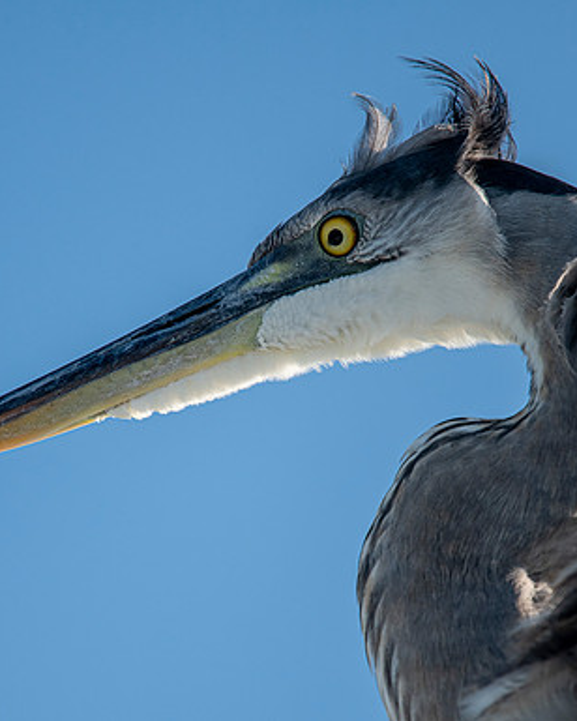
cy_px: 450
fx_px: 15860
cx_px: 246
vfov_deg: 2.6
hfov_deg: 2.1
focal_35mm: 743
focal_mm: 420
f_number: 5.6
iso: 500
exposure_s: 1/2000
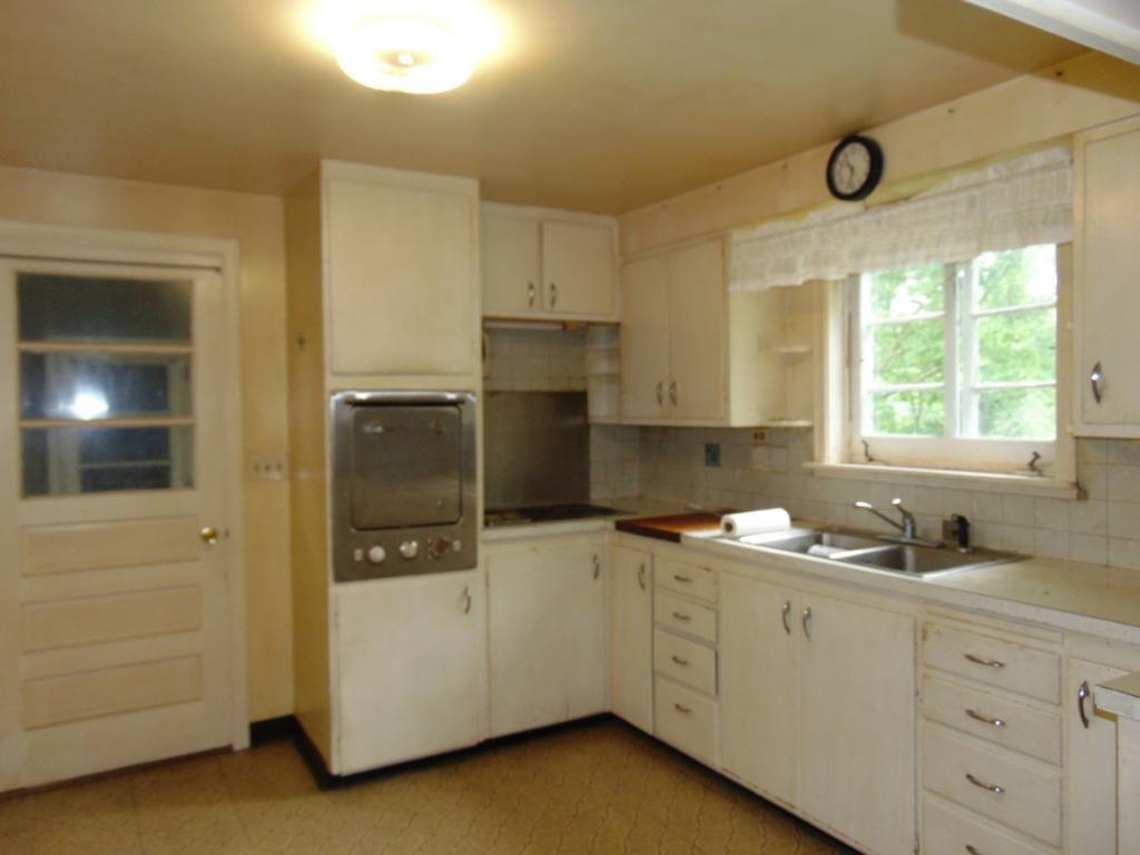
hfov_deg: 69.4
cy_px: 428
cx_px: 570
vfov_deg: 54.9
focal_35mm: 25
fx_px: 823
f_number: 3
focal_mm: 4.5
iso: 200
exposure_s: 1/30
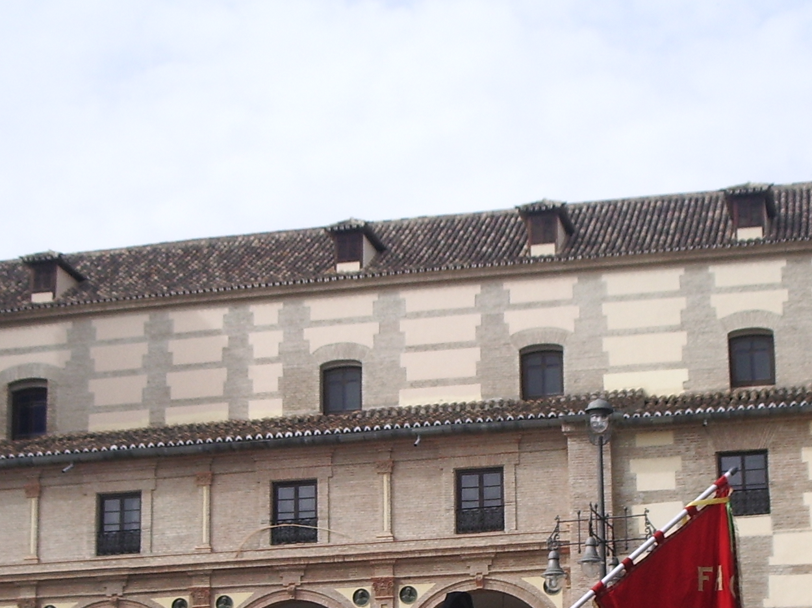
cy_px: 572
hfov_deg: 23.3
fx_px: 1970
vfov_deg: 17.3
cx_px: 437
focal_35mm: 84
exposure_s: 1/400
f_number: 4.6
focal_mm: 6.8
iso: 50
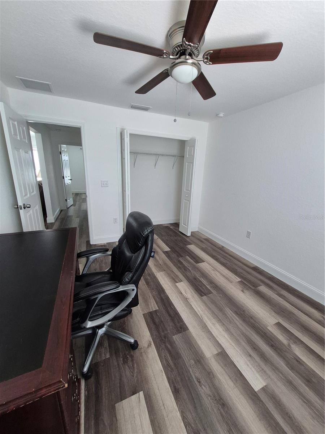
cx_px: 162
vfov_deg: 106.2
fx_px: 163
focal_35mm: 13
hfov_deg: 89.9
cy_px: 217
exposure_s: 1/60
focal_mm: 1.74
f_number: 2.2
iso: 200
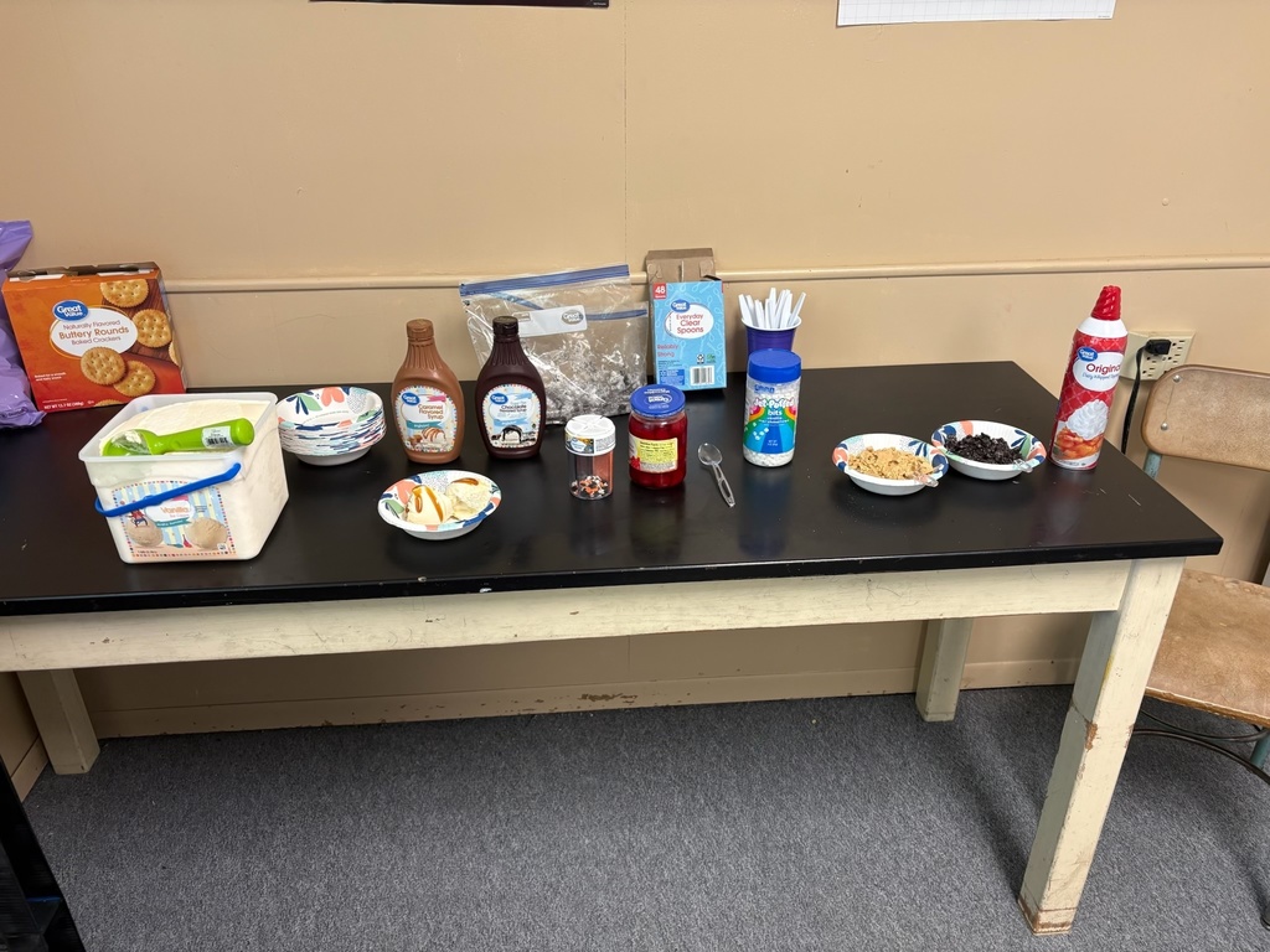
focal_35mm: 26
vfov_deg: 53.1
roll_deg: +0.1
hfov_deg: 67.3
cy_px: 476
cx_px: 635
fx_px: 954
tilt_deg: -28.2
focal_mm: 5.96
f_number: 1.6
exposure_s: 1/60
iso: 125
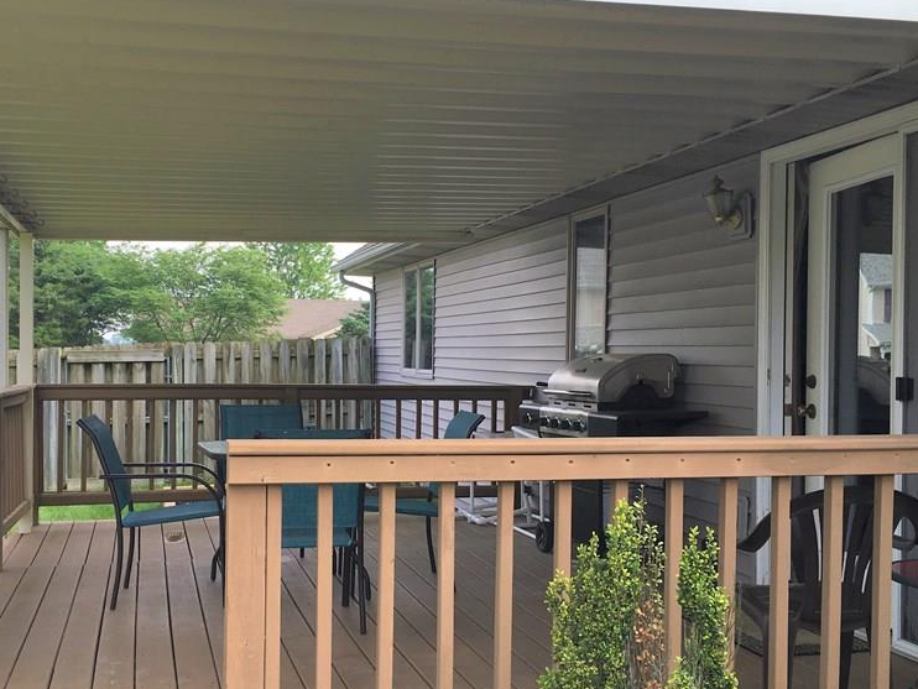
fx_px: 1061
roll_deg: -1.1
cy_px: 359
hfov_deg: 46.7
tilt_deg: +1.0
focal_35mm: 40
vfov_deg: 36.0
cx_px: 407
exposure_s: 1/484
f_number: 2.2
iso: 25
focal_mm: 4.15
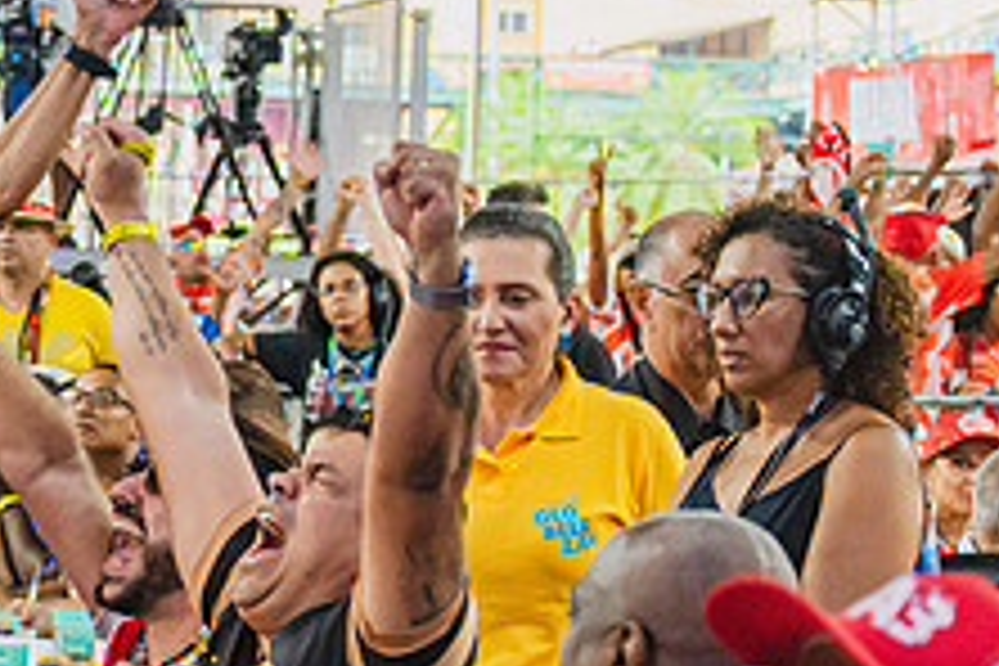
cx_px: -212
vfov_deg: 7.5
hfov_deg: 11.0
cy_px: 403
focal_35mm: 183
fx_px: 5078
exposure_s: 1/400
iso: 2500
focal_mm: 70
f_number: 5
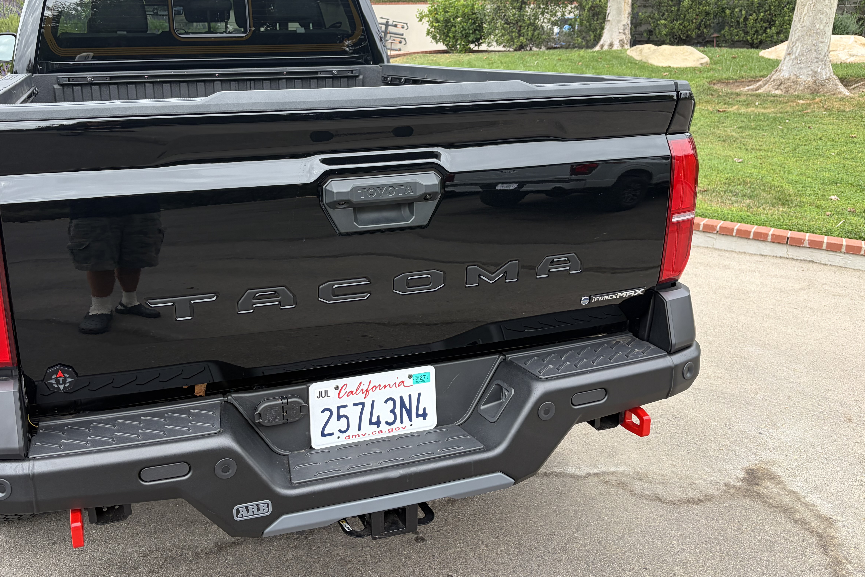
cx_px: 342
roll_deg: -1.4
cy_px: 261
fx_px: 793
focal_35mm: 33
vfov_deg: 39.9
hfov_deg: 56.7
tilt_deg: -13.3
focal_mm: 5.96
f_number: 1.6
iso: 50
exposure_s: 1/468
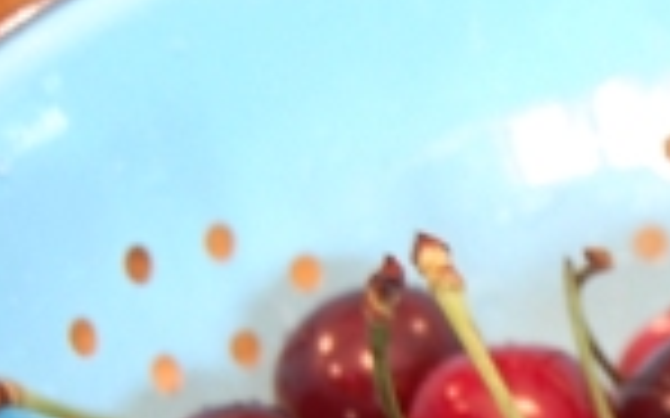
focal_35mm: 179
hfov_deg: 11.4
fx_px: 3267
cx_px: 877
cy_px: 494
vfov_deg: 7.3
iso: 800
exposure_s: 1/10
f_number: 4.5
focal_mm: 32
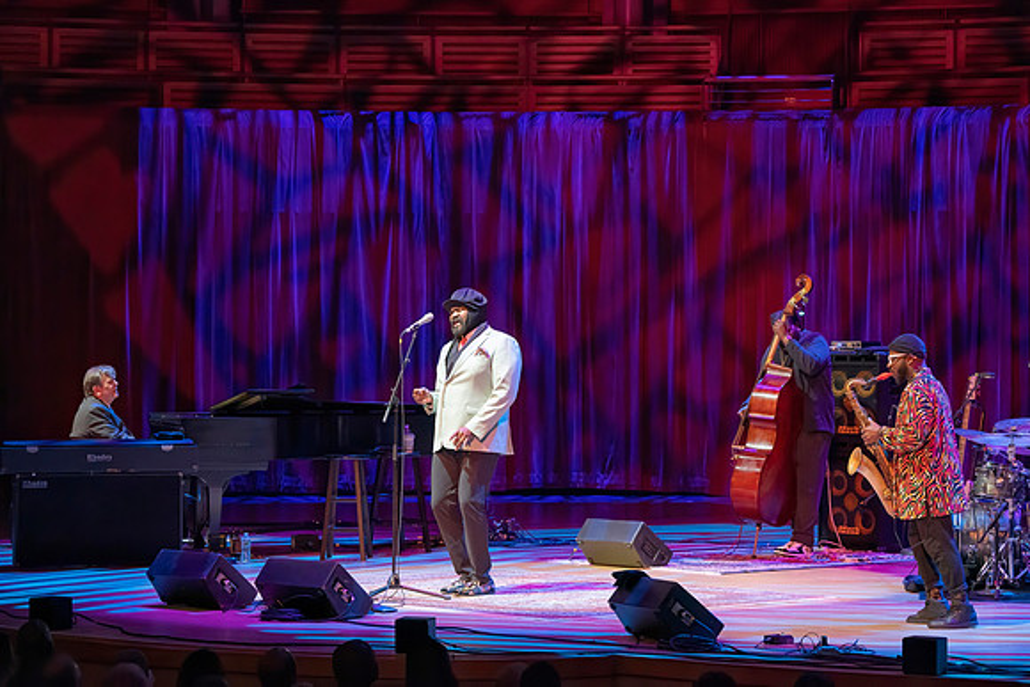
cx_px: 500
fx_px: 3006
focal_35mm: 105
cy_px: 344
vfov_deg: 13.0
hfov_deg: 19.4
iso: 6400
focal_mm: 100
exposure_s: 1/320
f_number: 5.6
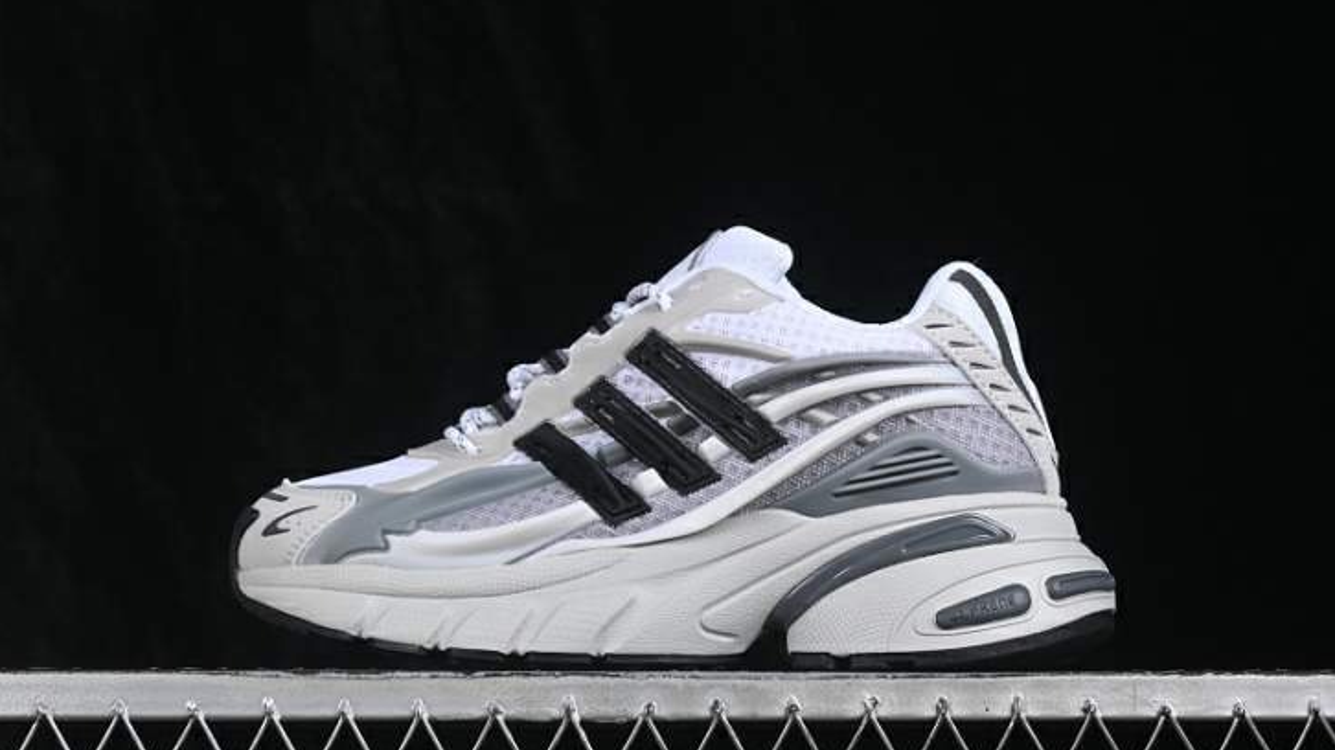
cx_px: 668
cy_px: 393
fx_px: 2796
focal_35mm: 79
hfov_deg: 26.9
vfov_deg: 15.3
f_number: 8
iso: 160
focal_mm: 50
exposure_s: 1/80
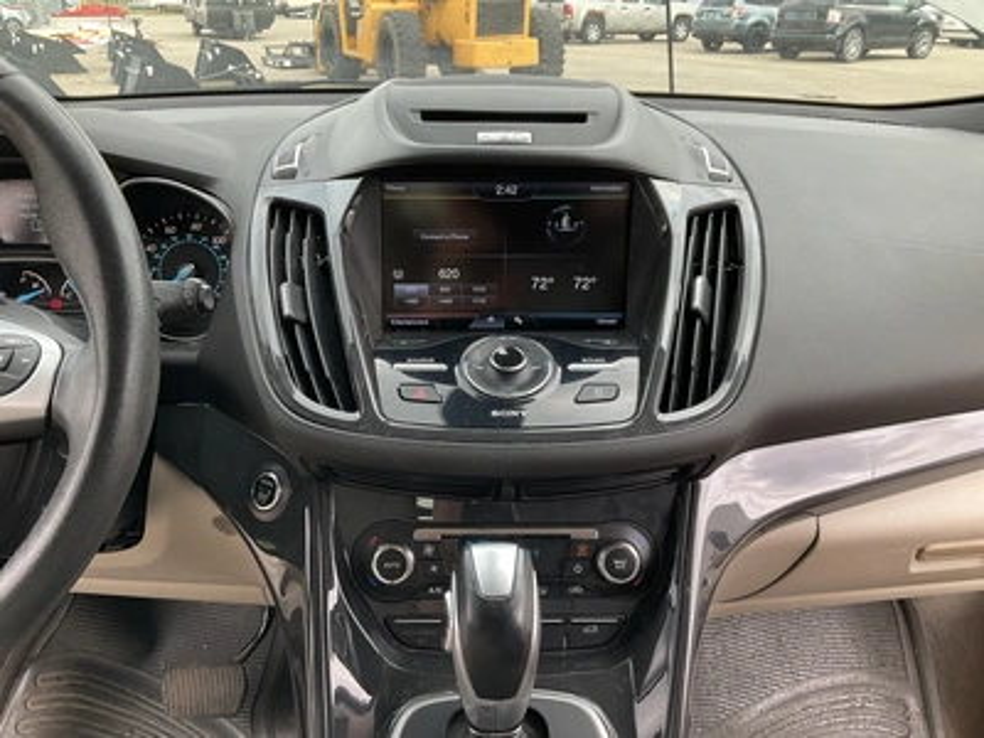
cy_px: 369
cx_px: 492
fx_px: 824
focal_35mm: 29
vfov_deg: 48.2
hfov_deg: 61.7
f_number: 1.8
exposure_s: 1/122
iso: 25
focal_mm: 3
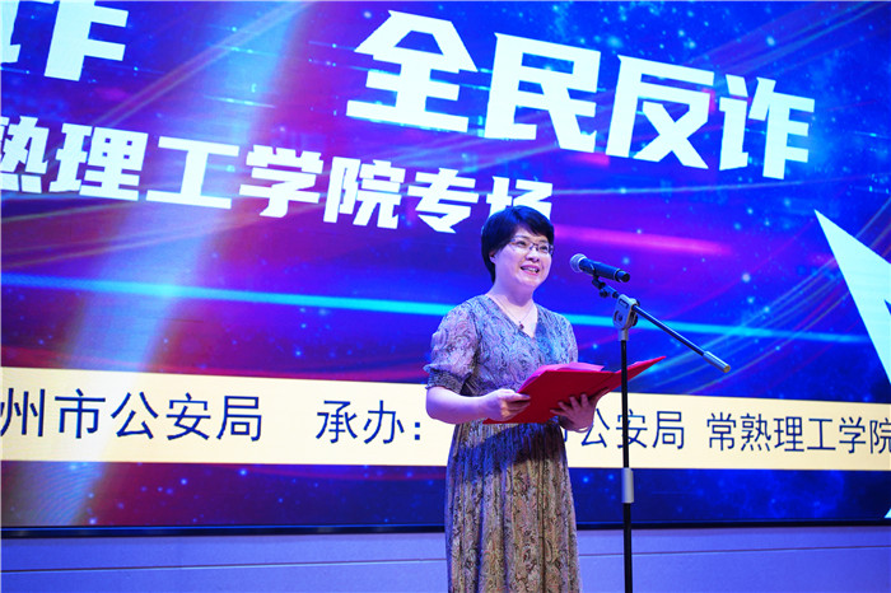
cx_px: 446
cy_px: 296
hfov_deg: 39.6
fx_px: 1237
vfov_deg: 27.0
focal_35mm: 50
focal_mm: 50
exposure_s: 1/50
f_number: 4.5
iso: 160
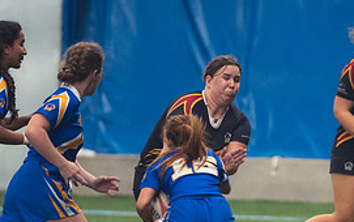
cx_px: 319
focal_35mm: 653
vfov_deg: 2.0
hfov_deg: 3.2
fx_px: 6306
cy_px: 218
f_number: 2.8
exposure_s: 1/320
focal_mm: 200
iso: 3200
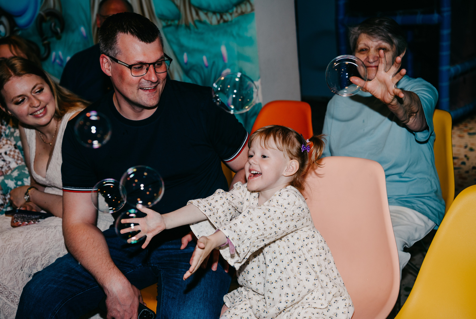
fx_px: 666
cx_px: 226
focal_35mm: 50
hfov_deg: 39.3
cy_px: 166
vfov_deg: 27.0
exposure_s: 1/160
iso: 160
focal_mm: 48
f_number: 3.5
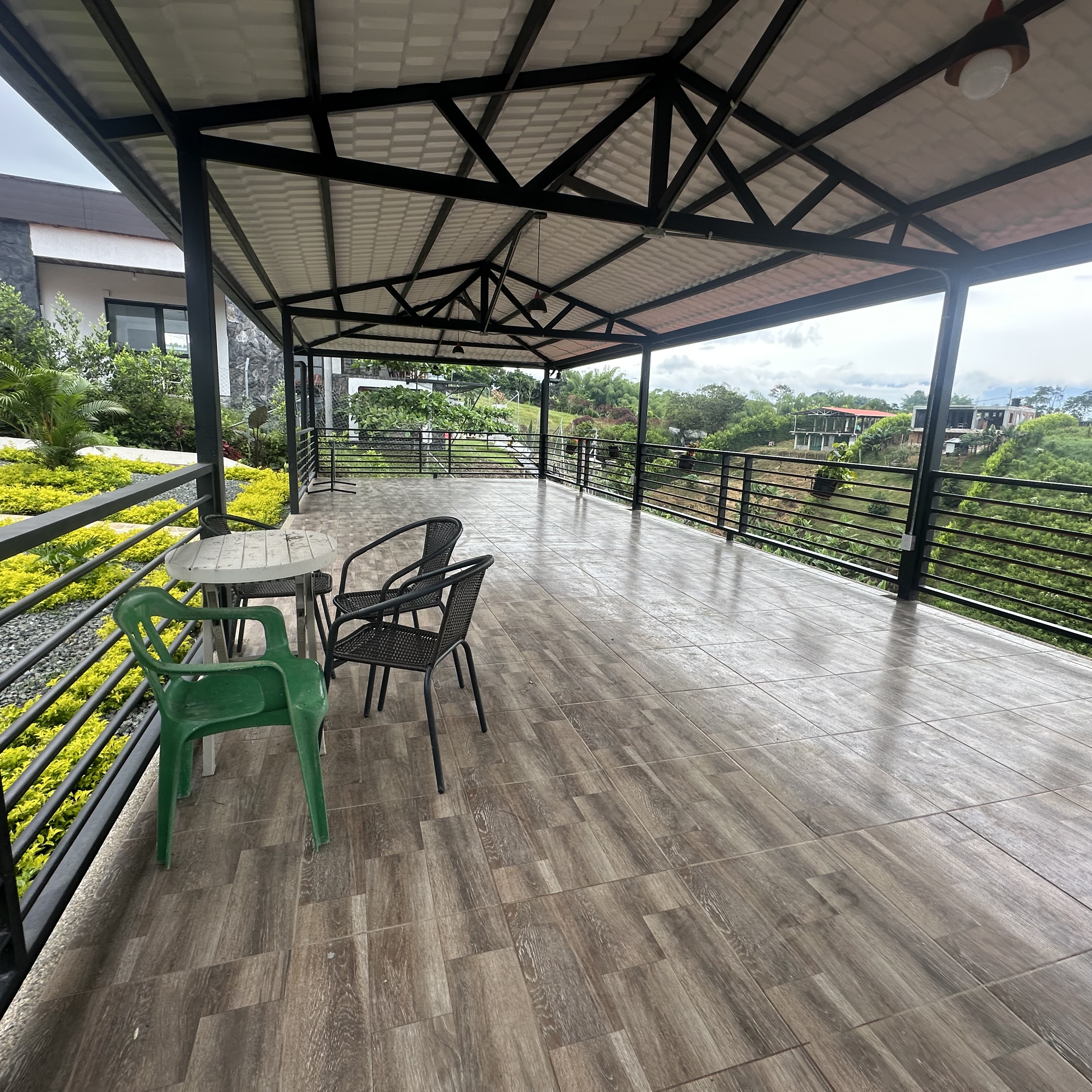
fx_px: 607
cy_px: 534
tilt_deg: -9.2
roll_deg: -1.2
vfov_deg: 84.0
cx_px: 531
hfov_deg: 83.9
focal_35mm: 17
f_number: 2.2
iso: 40
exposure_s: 1/204
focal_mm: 2.22
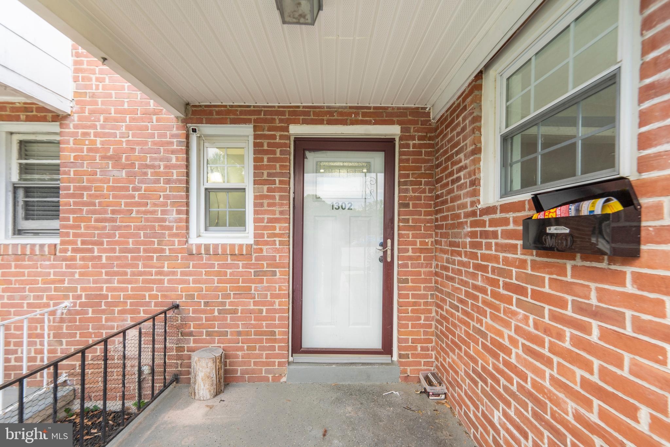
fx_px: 261
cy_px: 224
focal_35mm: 14
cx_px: 335
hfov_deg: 104.3
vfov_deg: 81.2
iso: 400
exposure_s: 1/10
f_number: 8
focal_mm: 14
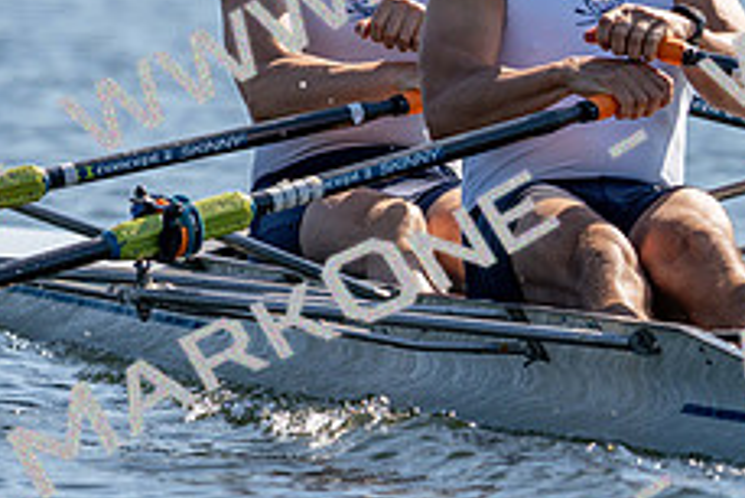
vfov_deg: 1.6
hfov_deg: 2.3
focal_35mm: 886
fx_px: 18346
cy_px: 161
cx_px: 462
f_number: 6.3
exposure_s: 1/1600
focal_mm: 350
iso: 250
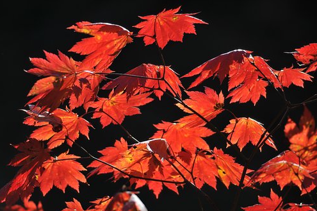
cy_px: 108
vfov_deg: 3.0
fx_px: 4090
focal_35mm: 465
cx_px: 157
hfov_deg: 4.4
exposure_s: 1/320
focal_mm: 300
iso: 200
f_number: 4
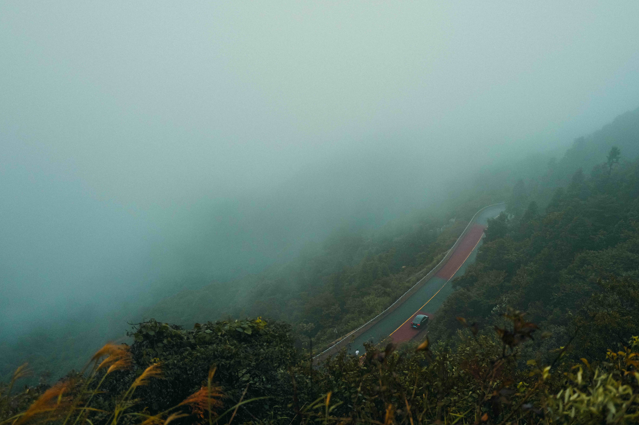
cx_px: 376
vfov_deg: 38.8
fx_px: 603
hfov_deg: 55.5
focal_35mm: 34
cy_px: 238
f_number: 2
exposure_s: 1/3200
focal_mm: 28
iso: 800
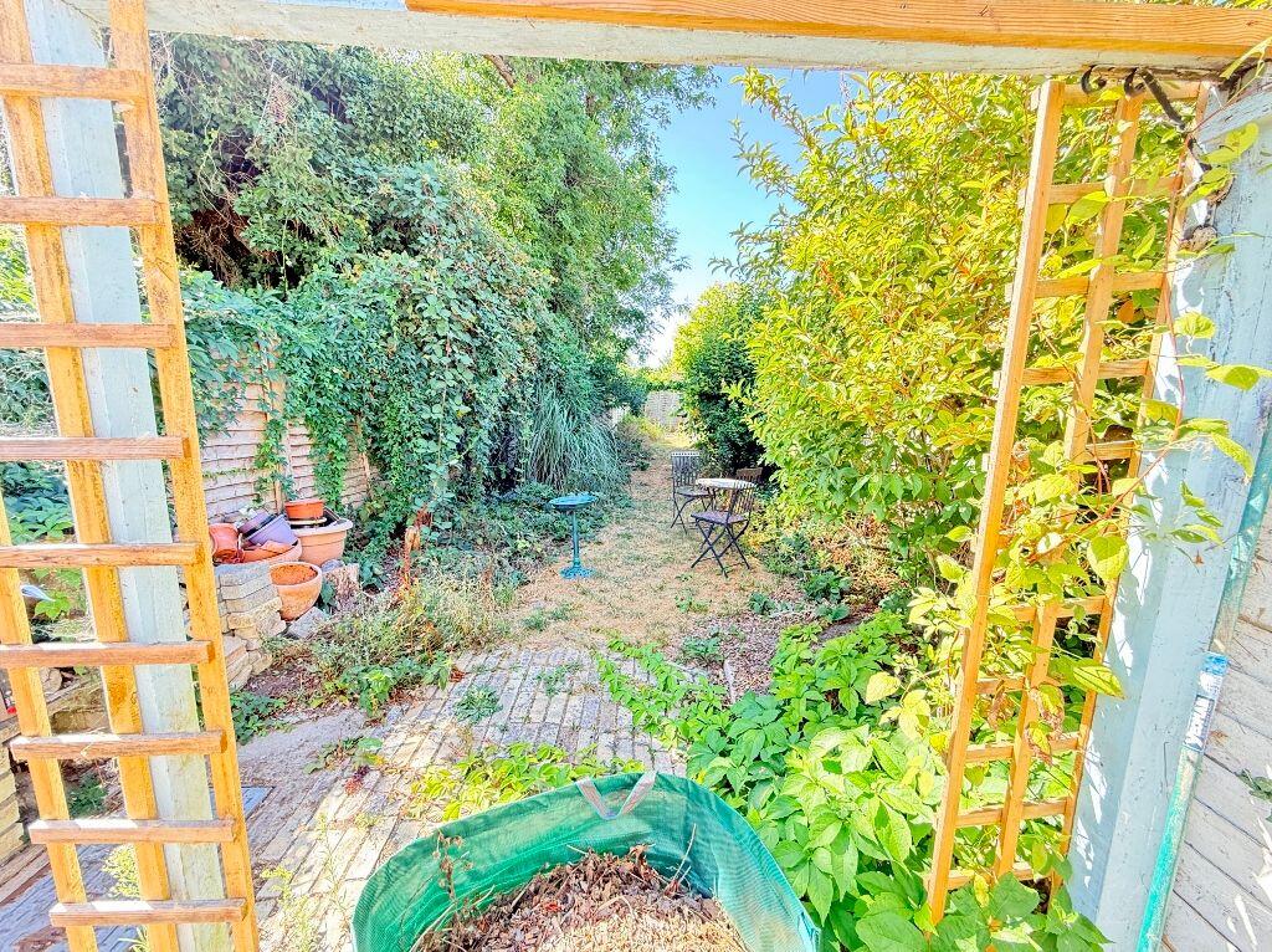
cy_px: 476
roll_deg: -2.0
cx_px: 636
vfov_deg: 85.6
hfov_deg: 102.1
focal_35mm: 14
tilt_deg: -8.6
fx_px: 514
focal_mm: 2.22
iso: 160
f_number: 2.2
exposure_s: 1/99
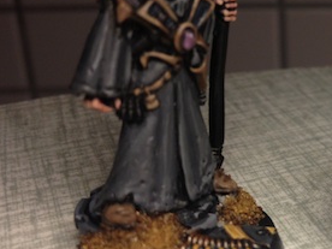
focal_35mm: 72
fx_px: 691
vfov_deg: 20.4
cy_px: 103
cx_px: 339
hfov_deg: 25.6
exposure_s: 1/50
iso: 64
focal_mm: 4.28
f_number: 2.4
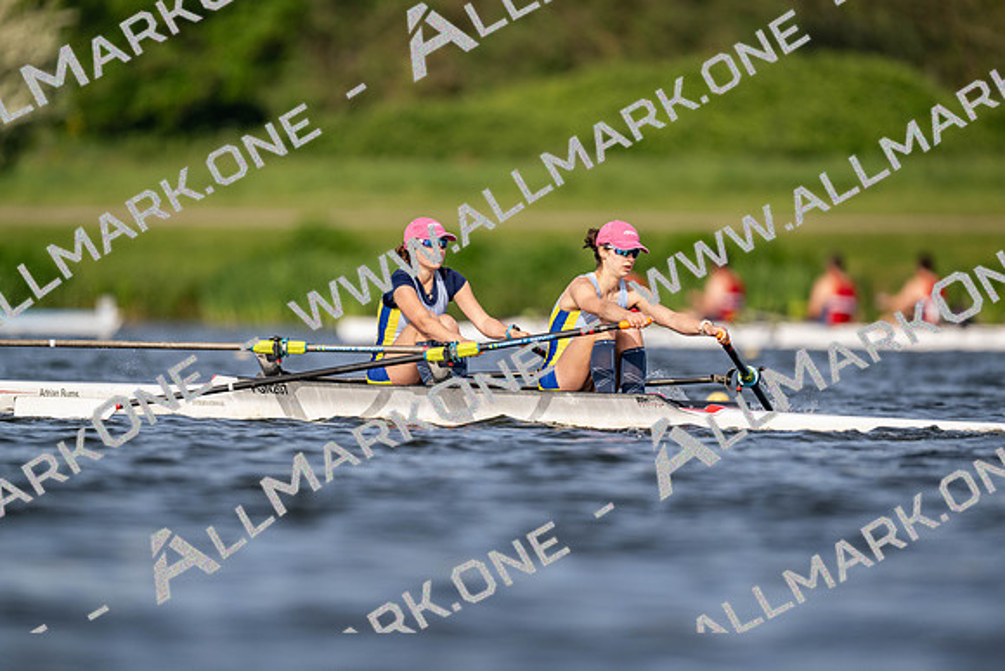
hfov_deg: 3.4
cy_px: 336
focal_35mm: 600
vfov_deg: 2.3
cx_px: 502
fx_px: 16753
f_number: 4
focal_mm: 600
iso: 250
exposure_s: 1/2500
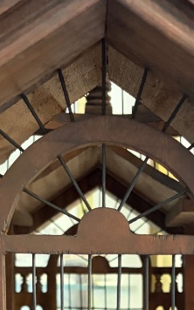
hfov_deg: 14.0
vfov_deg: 20.6
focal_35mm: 93
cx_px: 127
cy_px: 391
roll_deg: -0.8
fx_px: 788
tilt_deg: -6.5
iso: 500
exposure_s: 1/33
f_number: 1.6
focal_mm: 5.96
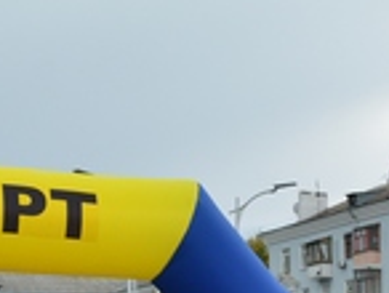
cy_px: 514
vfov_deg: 10.3
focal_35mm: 136
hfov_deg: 14.1
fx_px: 1530
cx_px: 456
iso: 320
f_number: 10
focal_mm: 23
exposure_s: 1/250
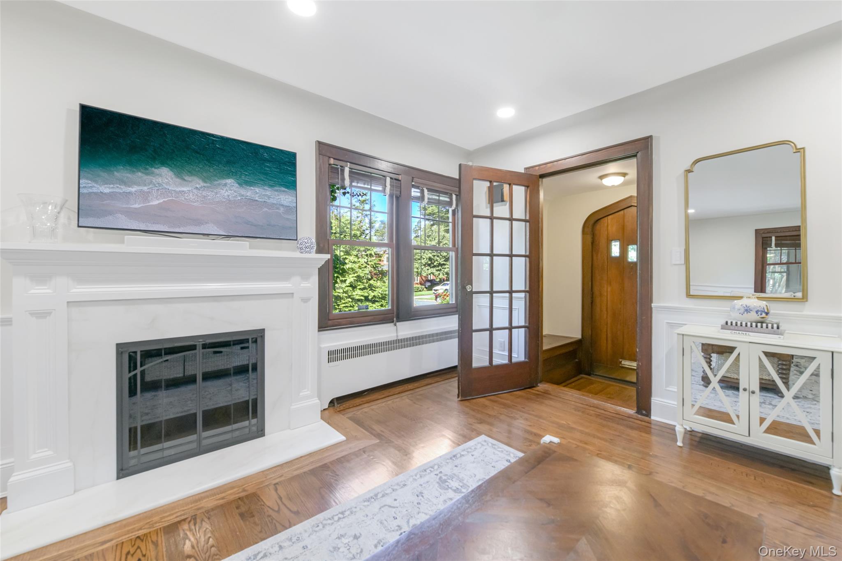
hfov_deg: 104.3
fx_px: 327
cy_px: 280
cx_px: 421
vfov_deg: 81.2
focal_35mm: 14
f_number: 8
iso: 400
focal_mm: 14
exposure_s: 1/13
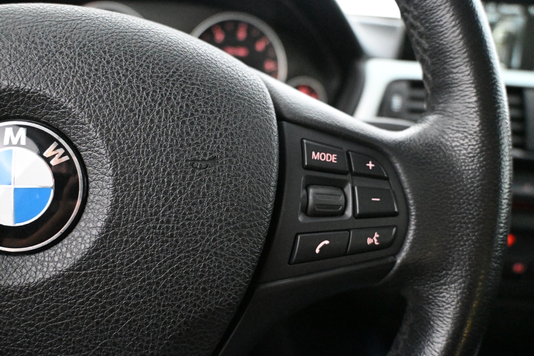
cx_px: 267
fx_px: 434
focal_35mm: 29
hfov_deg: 63.2
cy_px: 178
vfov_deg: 44.6
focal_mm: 19.5
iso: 12800
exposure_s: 1/80
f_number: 3.8
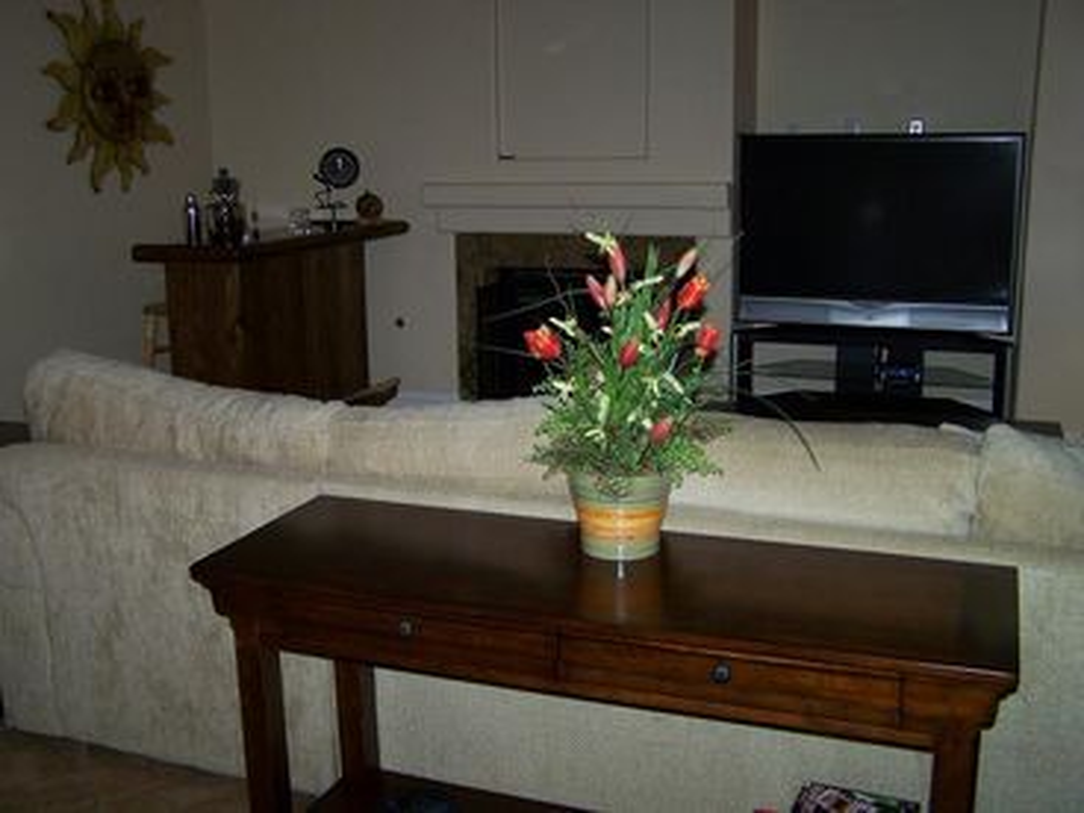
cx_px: 542
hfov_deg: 49.0
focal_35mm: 38
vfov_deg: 37.7
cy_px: 406
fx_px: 1190
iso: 80
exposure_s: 1/60
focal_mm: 6.3
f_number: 2.8
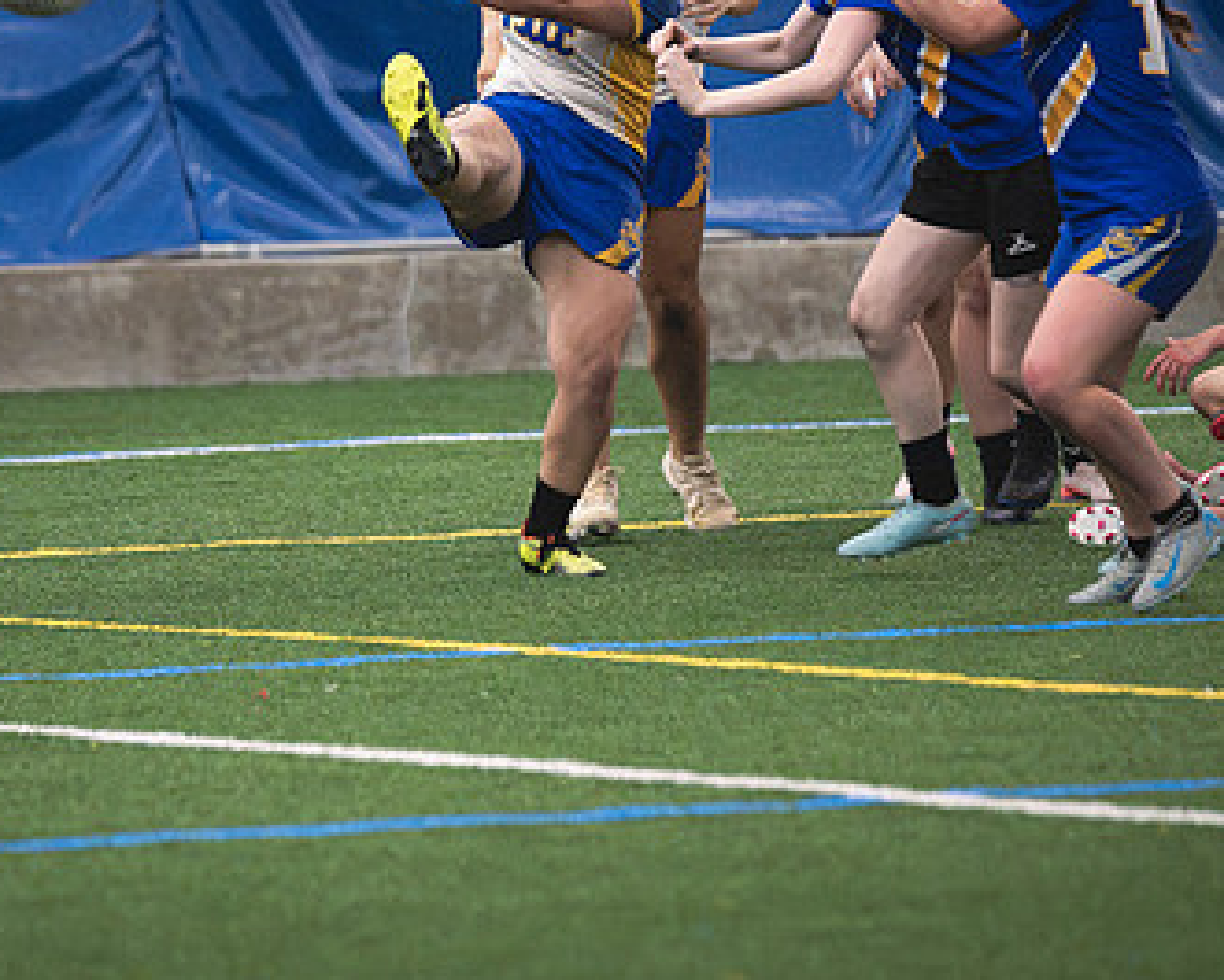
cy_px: 374
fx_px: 17865
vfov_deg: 3.1
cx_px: 425
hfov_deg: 3.9
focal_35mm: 493
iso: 9000
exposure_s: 1/640
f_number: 2.8
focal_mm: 200
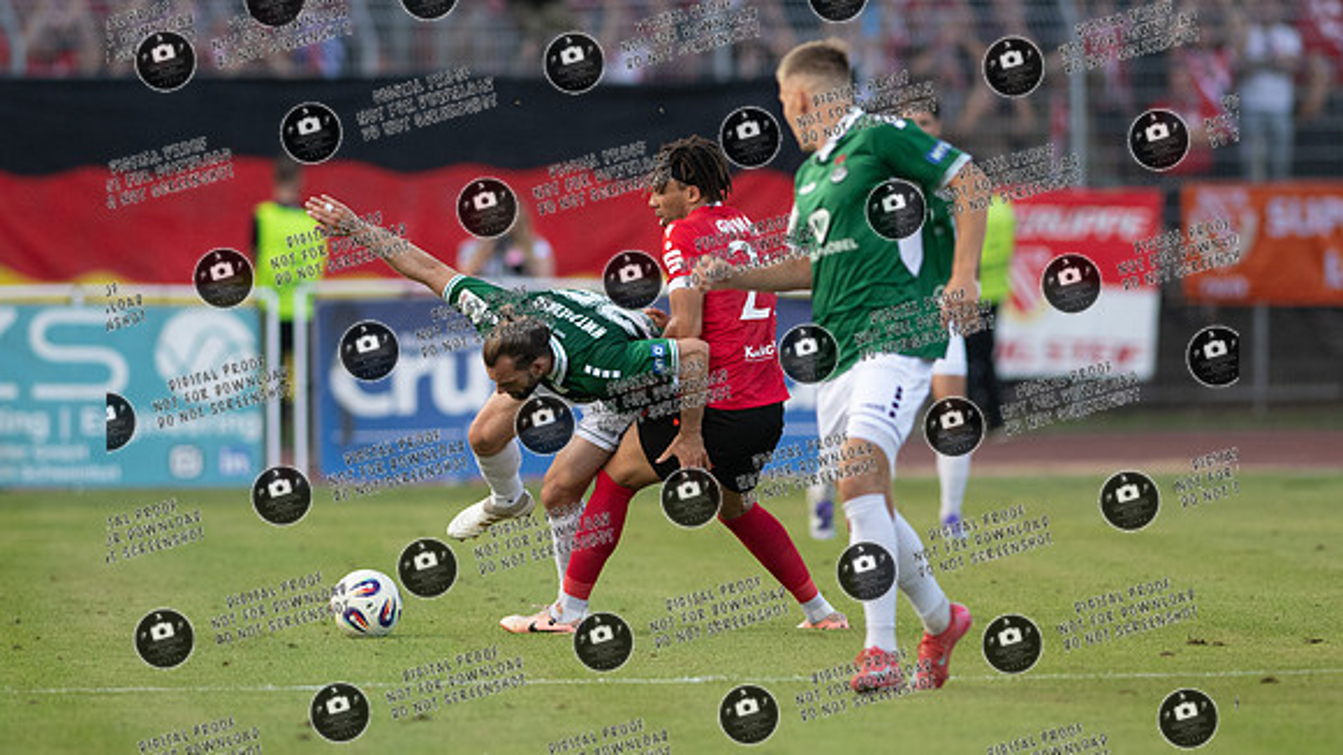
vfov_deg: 2.0
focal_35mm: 600
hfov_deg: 3.6
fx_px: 21372
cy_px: 310
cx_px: 675
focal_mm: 300
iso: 900
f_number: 3.2
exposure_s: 1/1600
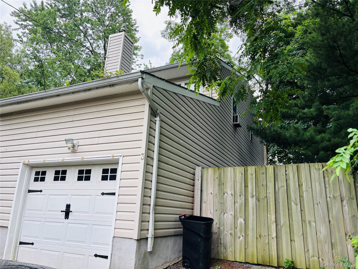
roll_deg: -2.0
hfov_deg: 67.3
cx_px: 179
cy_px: 134
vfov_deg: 53.1
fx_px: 269
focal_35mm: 26
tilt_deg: +16.5
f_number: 1.6
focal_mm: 5.96
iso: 50
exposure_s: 1/726
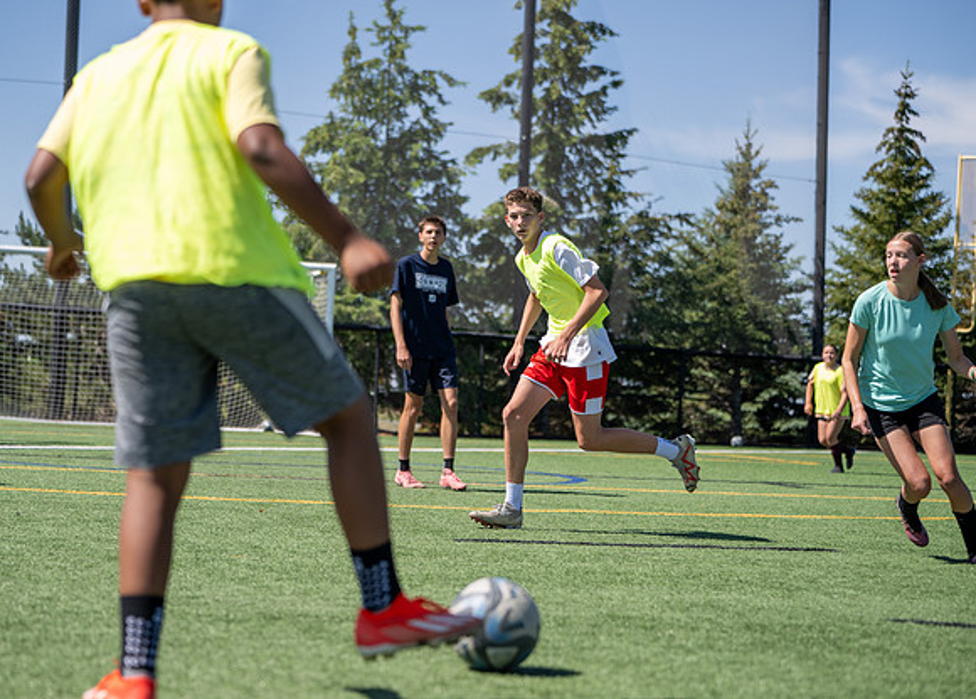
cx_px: 452
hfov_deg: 24.6
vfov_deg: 17.7
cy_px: 350
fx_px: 2242
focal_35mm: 81
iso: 40
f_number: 2.8
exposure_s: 1/800
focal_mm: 77
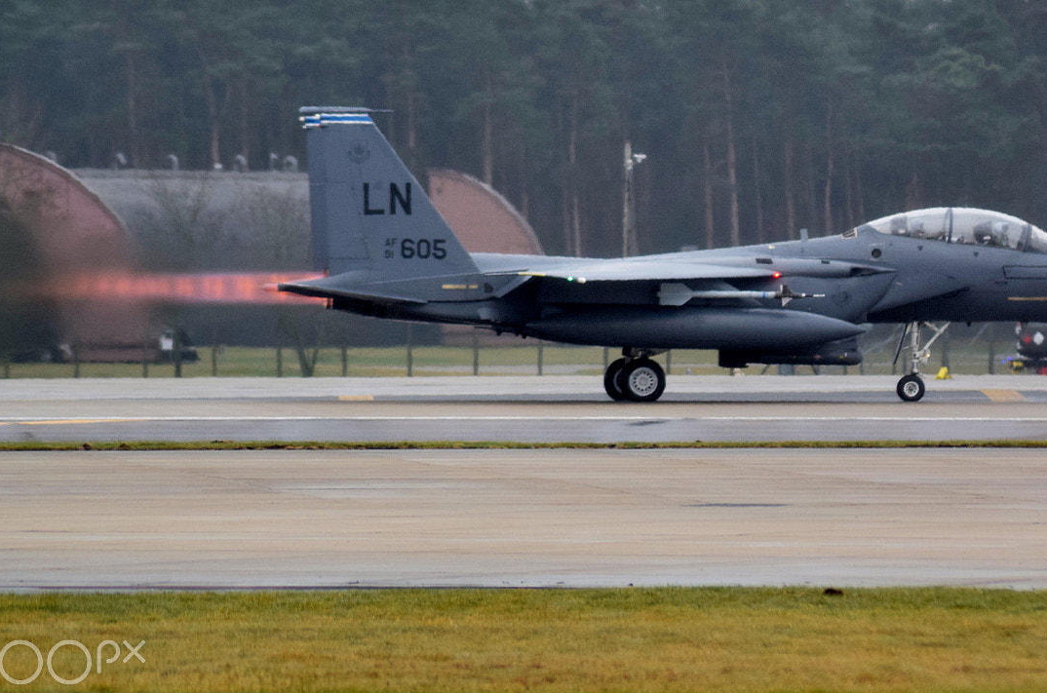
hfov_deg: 4.7
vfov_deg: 3.1
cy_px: 274
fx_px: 12645
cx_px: 683
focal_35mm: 436
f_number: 5.6
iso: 800
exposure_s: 1/500
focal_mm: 195
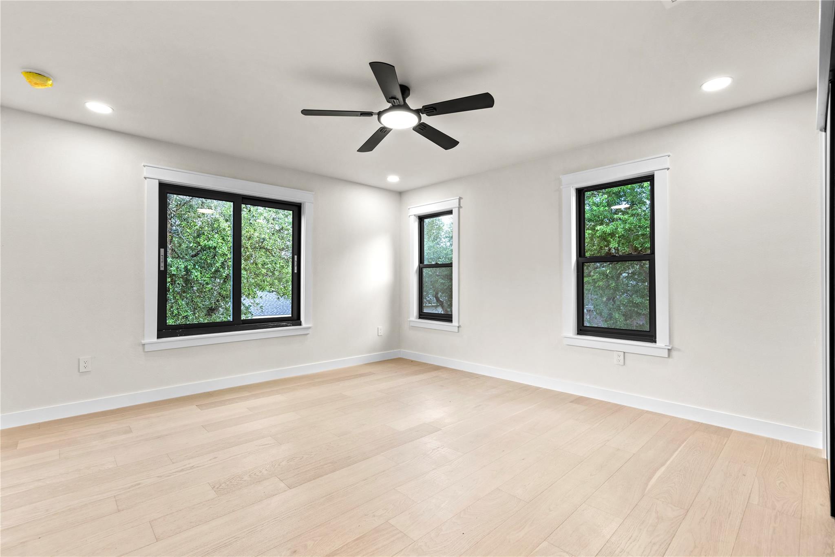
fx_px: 371
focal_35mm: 16
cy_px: 278
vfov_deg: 73.7
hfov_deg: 96.7
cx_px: 418
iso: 100
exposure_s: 1
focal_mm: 16
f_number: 8
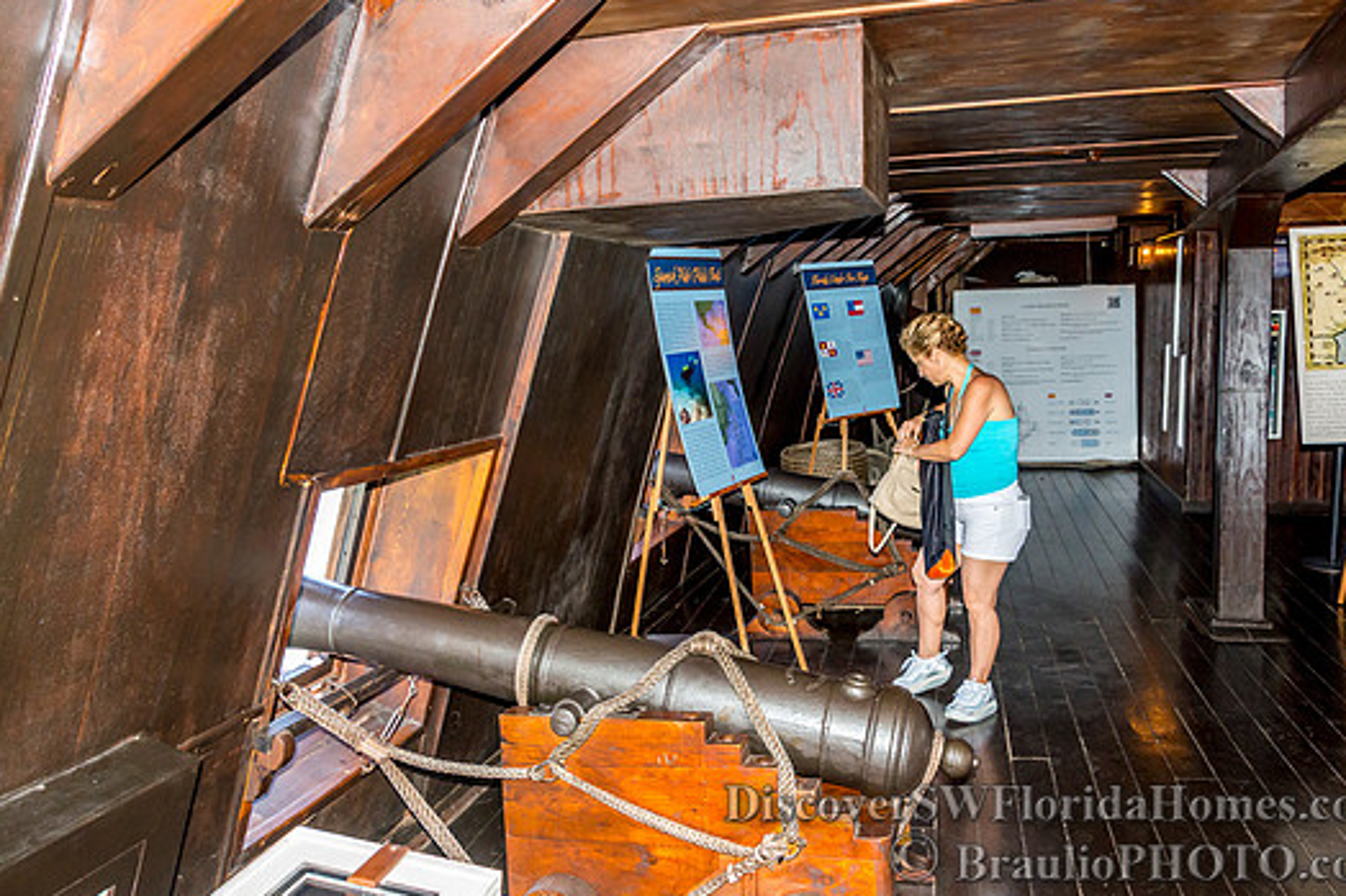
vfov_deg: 42.3
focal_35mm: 31
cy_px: 443
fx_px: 1159
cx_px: 712
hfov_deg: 60.3
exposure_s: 1/250
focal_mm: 28
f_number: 5.6
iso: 2000
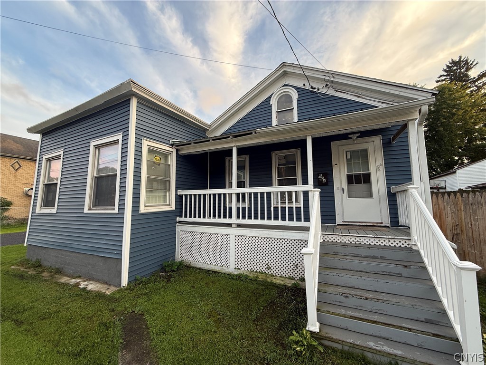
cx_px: 243
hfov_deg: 102.1
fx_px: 197
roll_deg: -0.1
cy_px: 182
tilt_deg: +6.3
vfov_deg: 85.7
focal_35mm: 14
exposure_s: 1/124
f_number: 2.2
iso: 64
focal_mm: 2.22
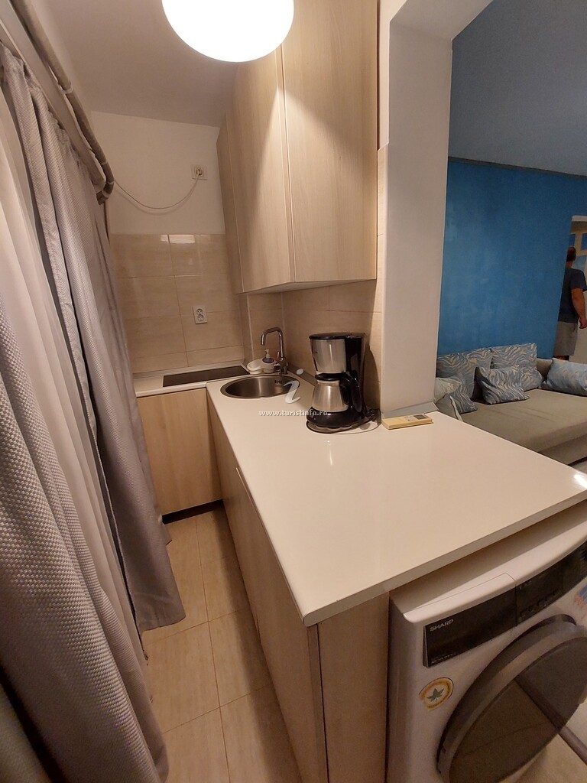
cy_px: 392
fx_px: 294
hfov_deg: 89.9
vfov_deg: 106.2
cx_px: 294
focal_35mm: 13
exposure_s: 1/50
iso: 125
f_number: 2.2
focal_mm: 1.74
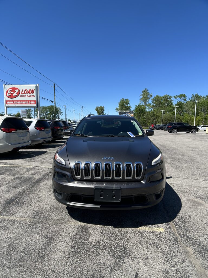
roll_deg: -0.9
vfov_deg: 67.3
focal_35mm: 26
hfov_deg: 53.1
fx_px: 208
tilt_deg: -5.1
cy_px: 139
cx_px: 104
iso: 50
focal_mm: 5.7
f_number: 1.5
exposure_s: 1/3257
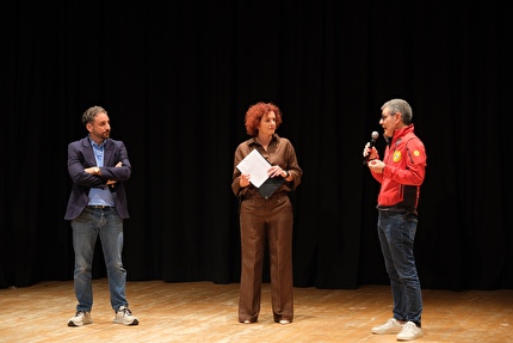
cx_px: 256
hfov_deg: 24.5
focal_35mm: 83
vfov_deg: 16.5
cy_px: 172
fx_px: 1183
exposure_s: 1/80
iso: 1250
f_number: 2.8
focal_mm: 55
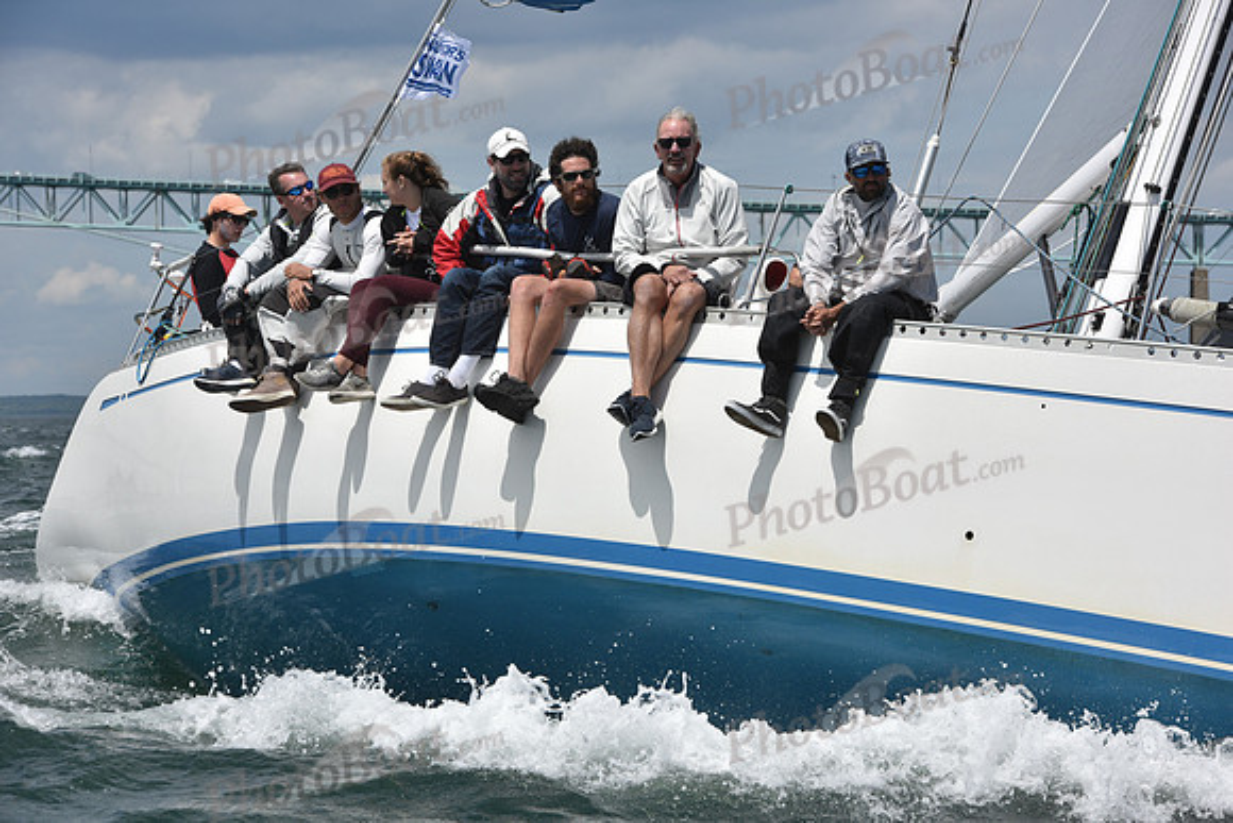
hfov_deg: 14.2
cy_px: 412
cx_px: 616
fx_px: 4967
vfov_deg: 9.5
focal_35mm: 145
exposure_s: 1/1000
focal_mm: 145
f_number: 11
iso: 250
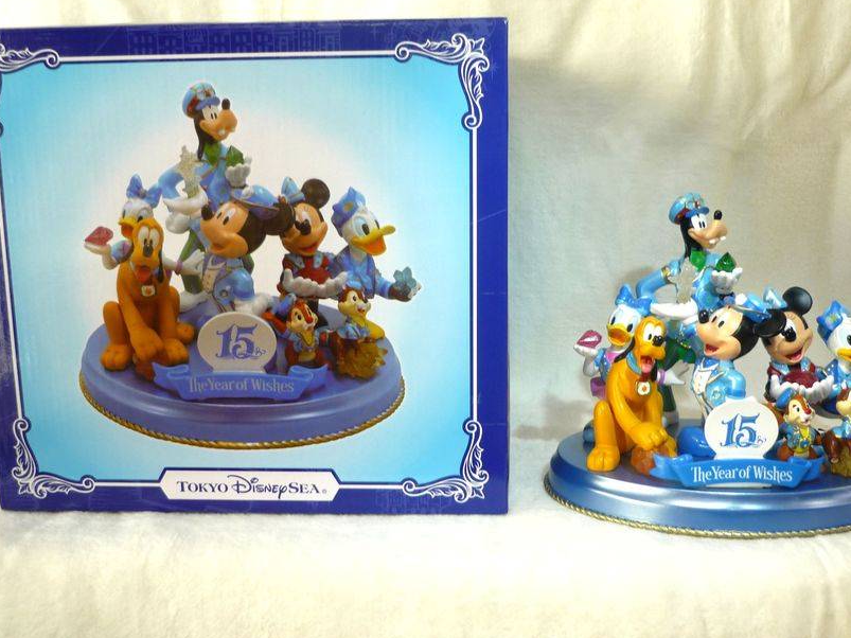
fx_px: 909
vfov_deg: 38.7
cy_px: 314
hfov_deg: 50.1
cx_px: 440
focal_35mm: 37
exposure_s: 1/40
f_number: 2.8
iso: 100
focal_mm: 5.5
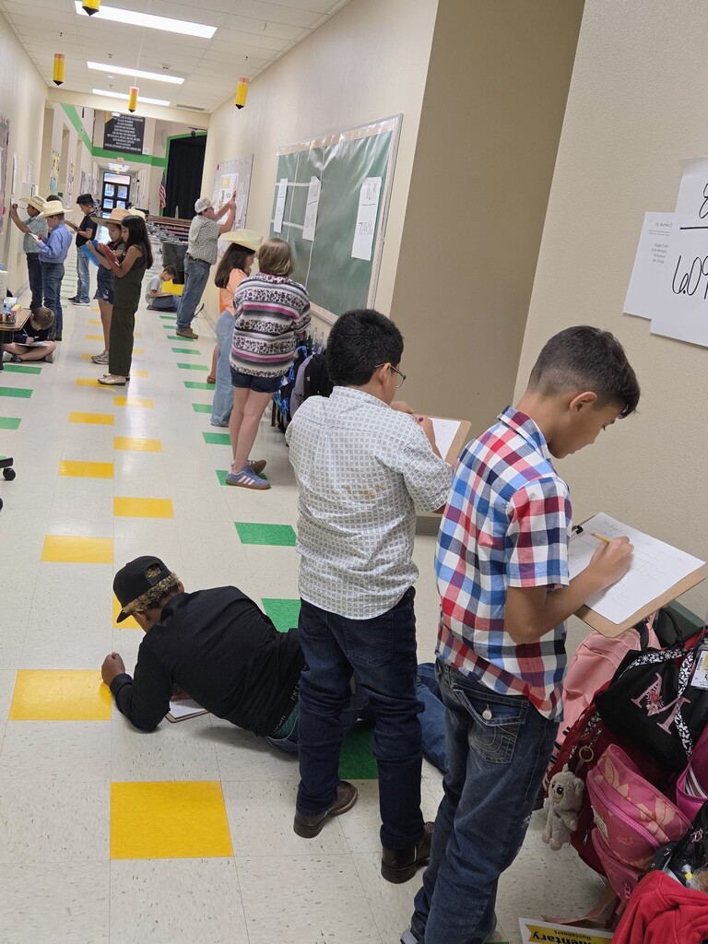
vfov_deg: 73.9
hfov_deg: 58.9
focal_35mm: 23
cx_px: 354
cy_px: 472
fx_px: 627
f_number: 1.8
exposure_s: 1/180
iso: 200
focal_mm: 5.4
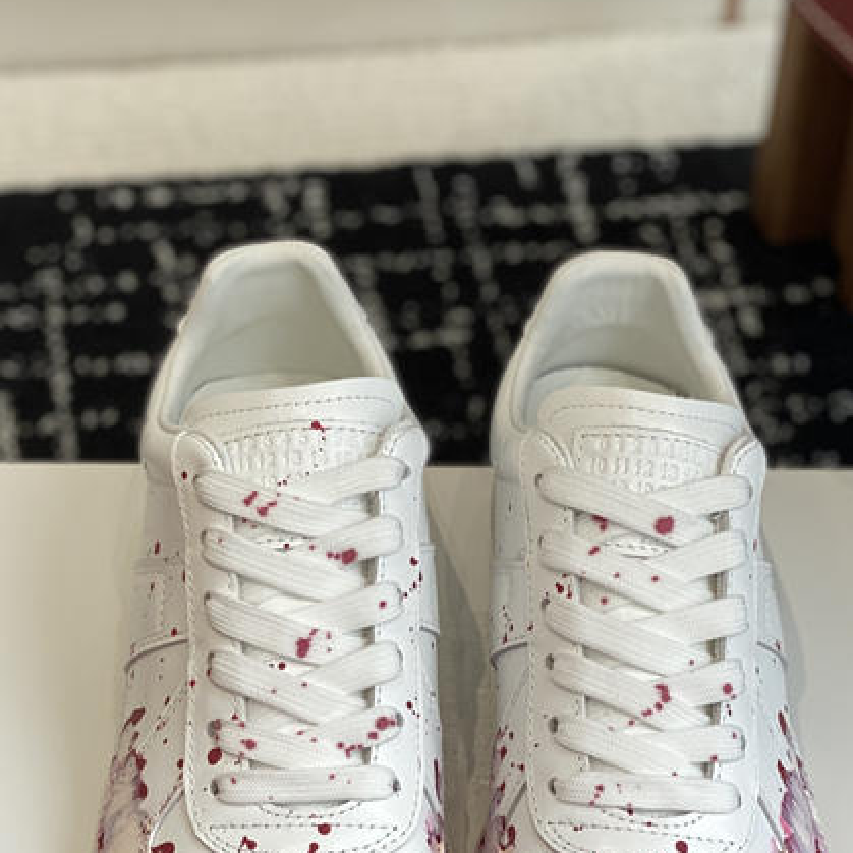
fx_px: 2649
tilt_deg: -46.3
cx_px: 434
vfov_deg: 18.2
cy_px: 607
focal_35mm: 95
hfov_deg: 18.3
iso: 32
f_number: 2
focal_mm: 6
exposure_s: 1/122
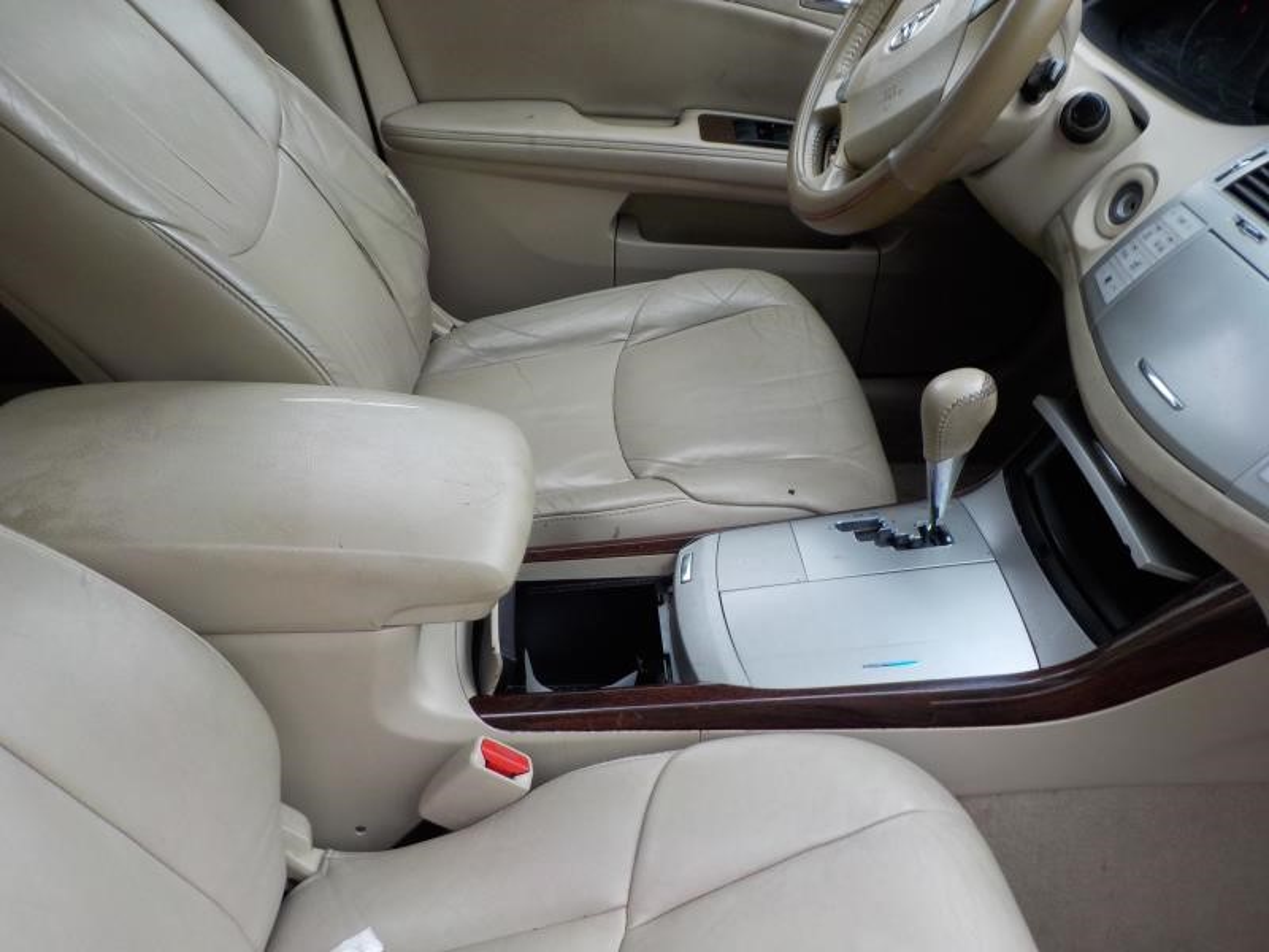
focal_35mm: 30
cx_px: 634
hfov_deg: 60.0
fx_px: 1100
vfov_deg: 46.8
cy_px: 476
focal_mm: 4.1
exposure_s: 1/80
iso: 125
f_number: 3.3
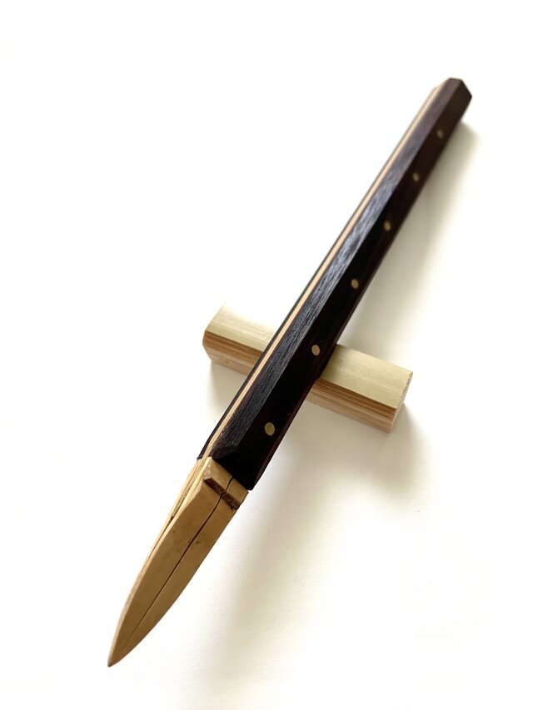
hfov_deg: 53.1
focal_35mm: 26
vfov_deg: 67.3
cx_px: 266
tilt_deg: -56.8
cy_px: 355
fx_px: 534
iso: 125
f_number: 1.6
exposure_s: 1/74
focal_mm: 4.2
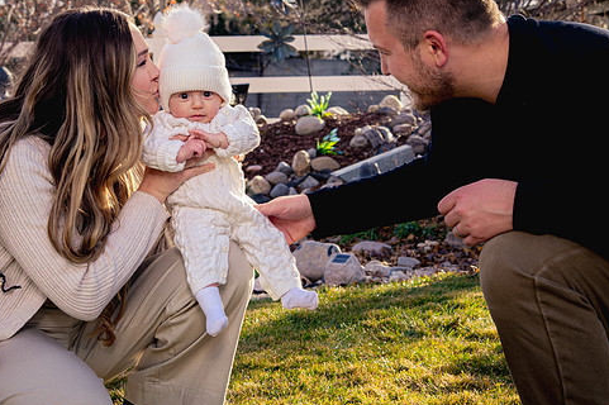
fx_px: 1386
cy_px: 133
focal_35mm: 82
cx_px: 289
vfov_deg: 16.6
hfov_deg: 24.8
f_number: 8
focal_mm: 58
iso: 500
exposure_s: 1/250
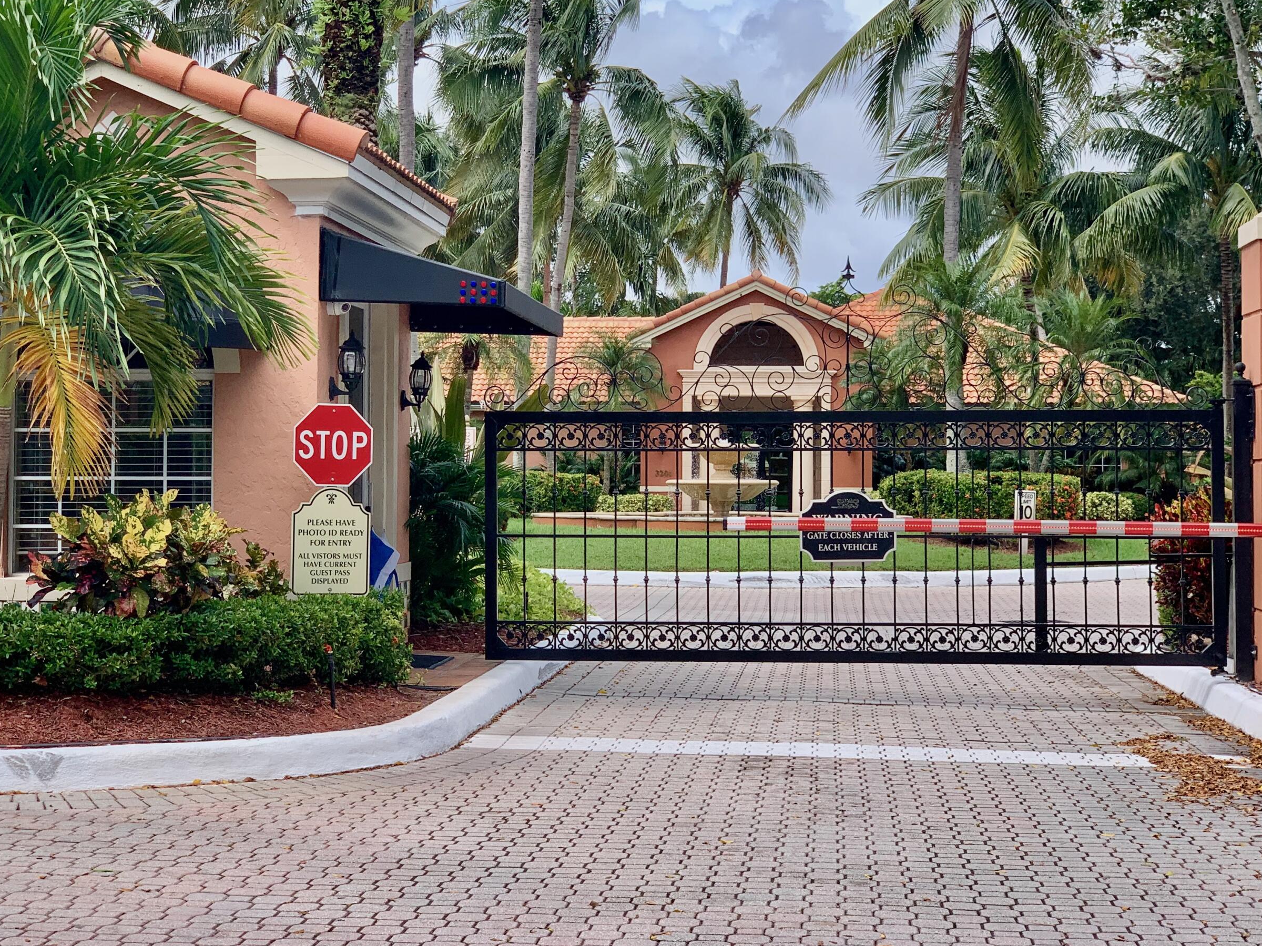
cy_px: 393
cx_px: 541
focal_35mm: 65
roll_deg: -0.6
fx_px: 2370
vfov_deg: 22.6
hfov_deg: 29.8
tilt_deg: +3.2
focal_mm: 6
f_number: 2.4
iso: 16
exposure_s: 1/470
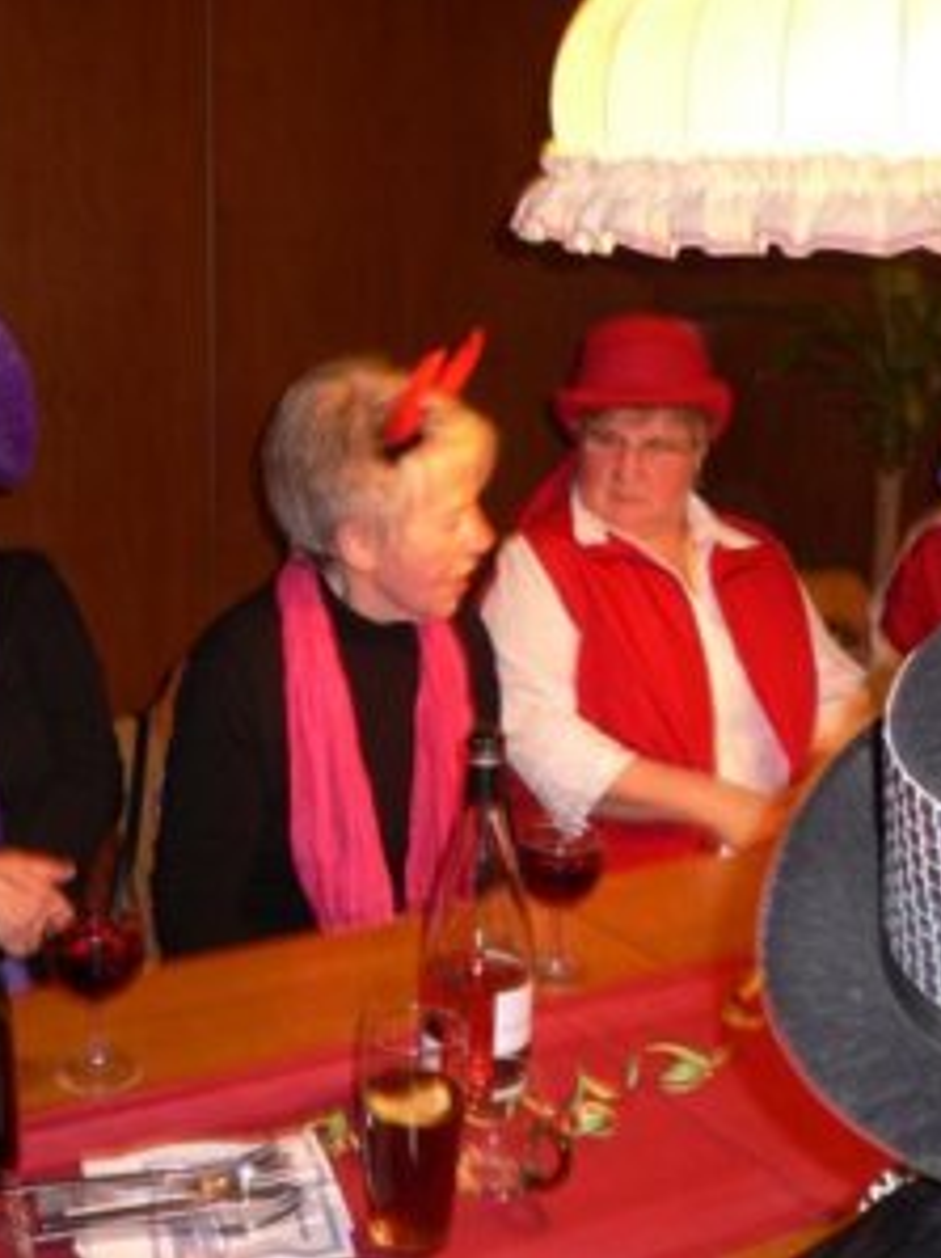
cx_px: 283
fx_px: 1706
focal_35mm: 47
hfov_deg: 30.5
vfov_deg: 40.5
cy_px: 629
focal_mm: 5.8
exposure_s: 1/8
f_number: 2.8
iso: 100
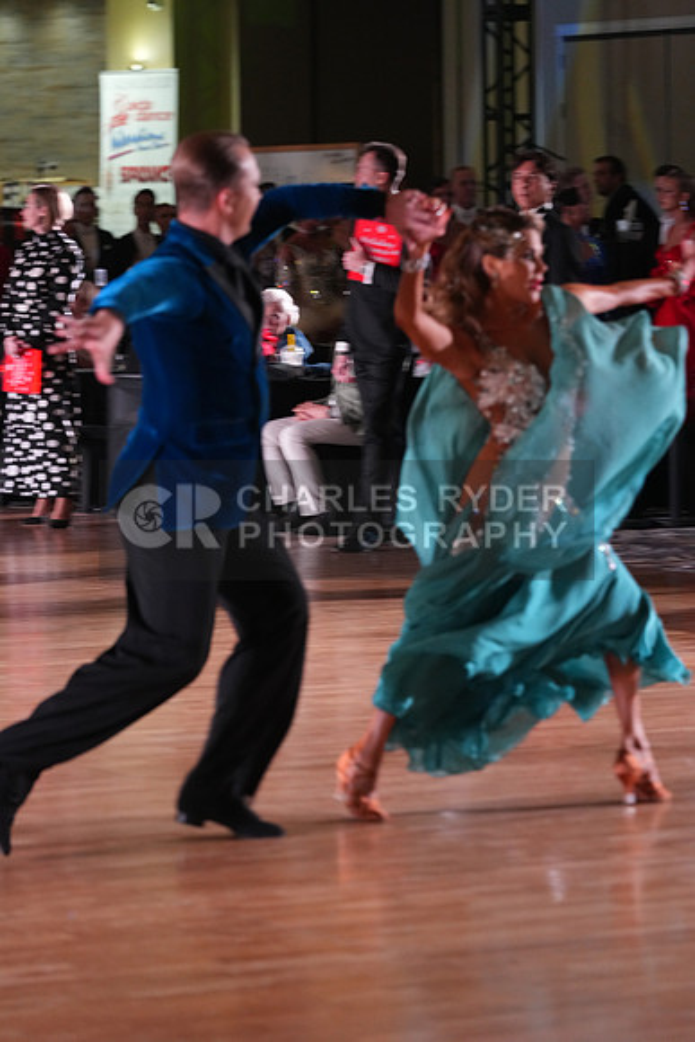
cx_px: 348
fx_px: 4977
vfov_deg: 11.9
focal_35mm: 172
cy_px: 521
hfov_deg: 8.0
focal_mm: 172
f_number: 5
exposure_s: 1/200
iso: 4000
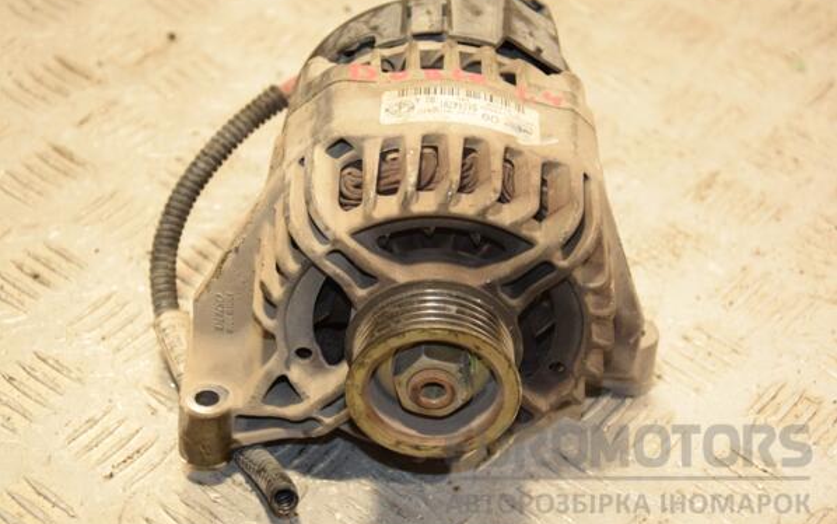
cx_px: 418
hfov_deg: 23.3
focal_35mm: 89
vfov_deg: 14.7
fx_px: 2031
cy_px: 259
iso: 800
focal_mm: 58
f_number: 5
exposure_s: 1/125
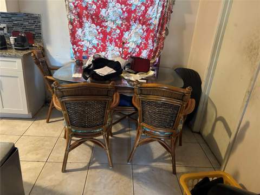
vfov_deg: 53.1
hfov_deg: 67.3
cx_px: 130
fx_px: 195
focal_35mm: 26
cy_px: 98
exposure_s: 1/40
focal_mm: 5.7
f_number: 1.5
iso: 640
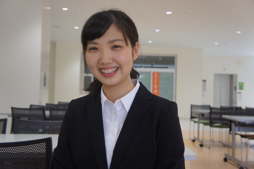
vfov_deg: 28.0
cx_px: 127
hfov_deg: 41.1
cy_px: 84
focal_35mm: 48
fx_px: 338
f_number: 4.5
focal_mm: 32
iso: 800
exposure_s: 1/250
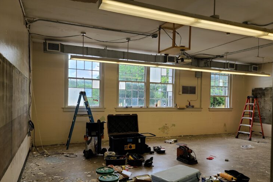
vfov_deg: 47.8
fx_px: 205
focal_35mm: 27
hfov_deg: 67.4
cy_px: 102
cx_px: 138
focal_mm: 7
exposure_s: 1/120
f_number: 1.8
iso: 20
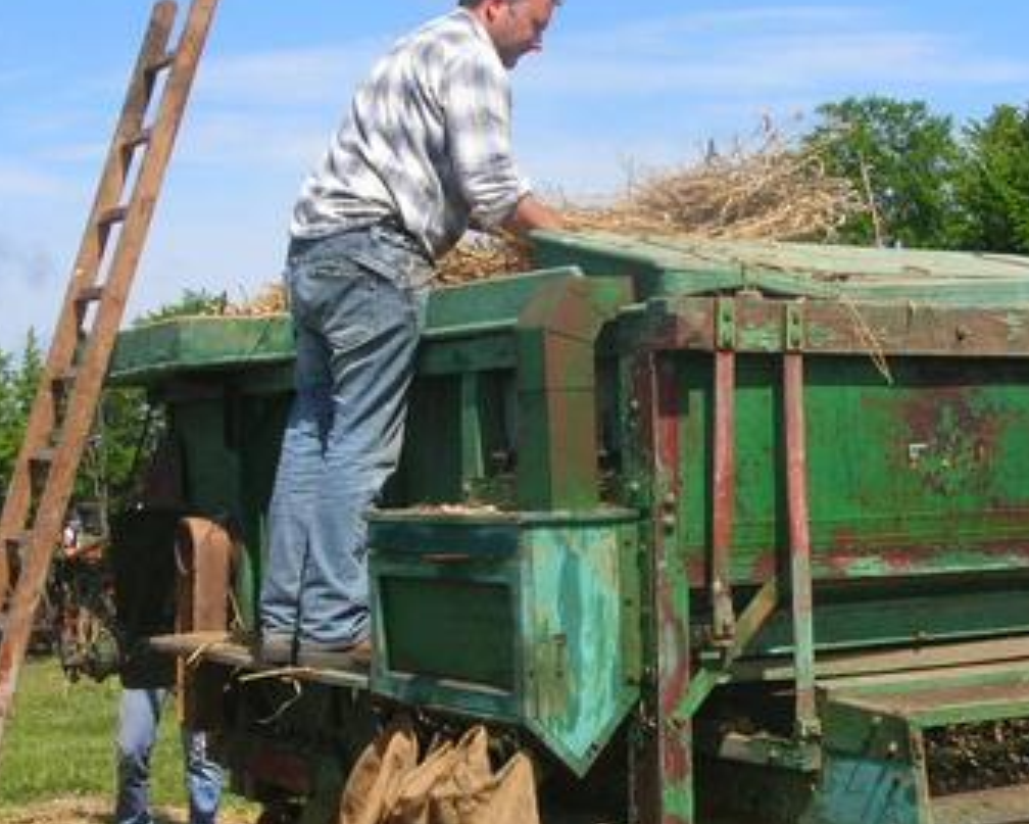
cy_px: 398
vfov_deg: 23.5
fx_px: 1980
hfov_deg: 29.0
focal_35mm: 65
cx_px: 665
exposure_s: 1/250
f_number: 5.6
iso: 50
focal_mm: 5.8
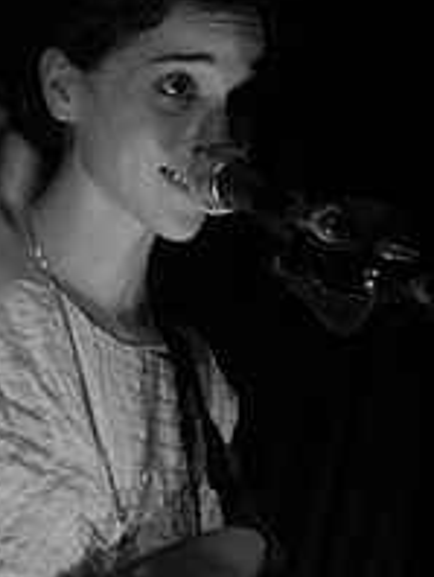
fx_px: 2619
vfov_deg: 12.5
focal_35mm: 157
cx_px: 179
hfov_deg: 9.5
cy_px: 469
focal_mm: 48
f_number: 3.2
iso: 1600
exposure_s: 1/80
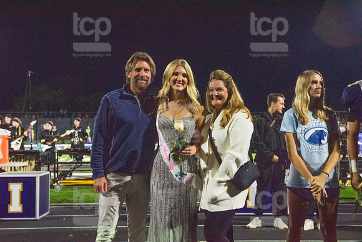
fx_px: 553
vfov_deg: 24.6
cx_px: 181
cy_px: 121
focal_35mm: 55
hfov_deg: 36.2
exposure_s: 1/500
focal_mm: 55
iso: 8000
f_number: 5
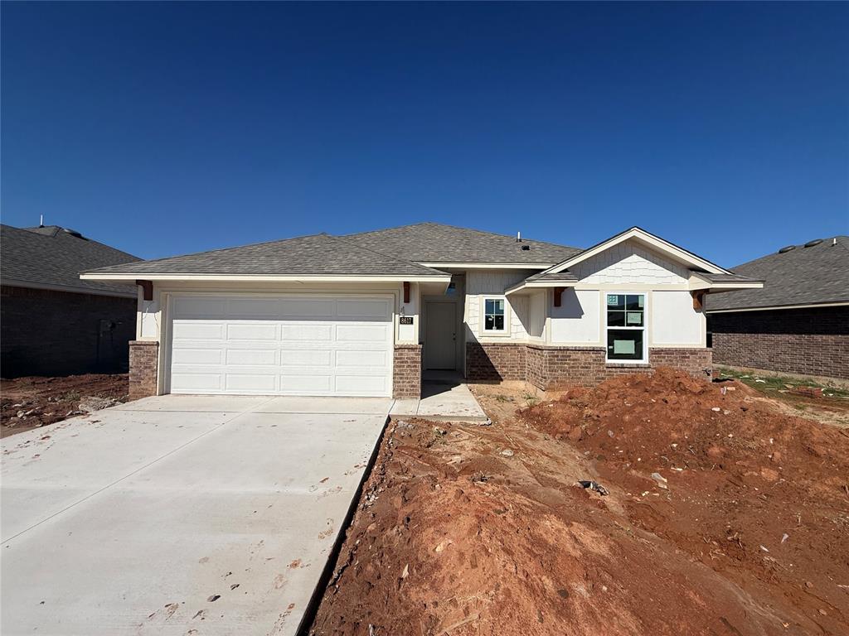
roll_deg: -0.6
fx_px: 343
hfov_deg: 102.1
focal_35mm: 14
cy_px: 318
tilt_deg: +2.0
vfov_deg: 85.7
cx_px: 424
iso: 50
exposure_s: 1/6173
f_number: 2.2
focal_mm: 2.22
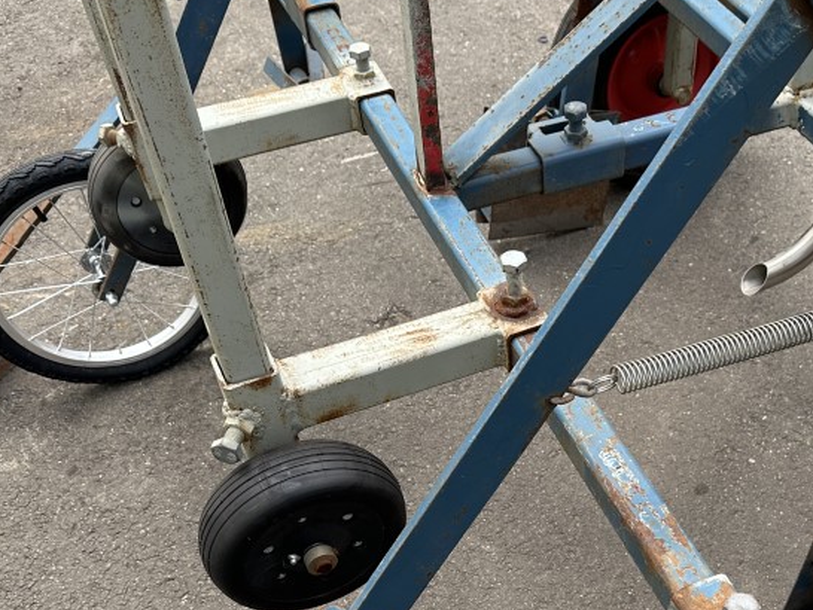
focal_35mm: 45
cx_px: 557
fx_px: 1057
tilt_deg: -52.5
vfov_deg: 30.8
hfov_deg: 41.4
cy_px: 549
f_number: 1.78
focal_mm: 6.86
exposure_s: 1/462
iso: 80
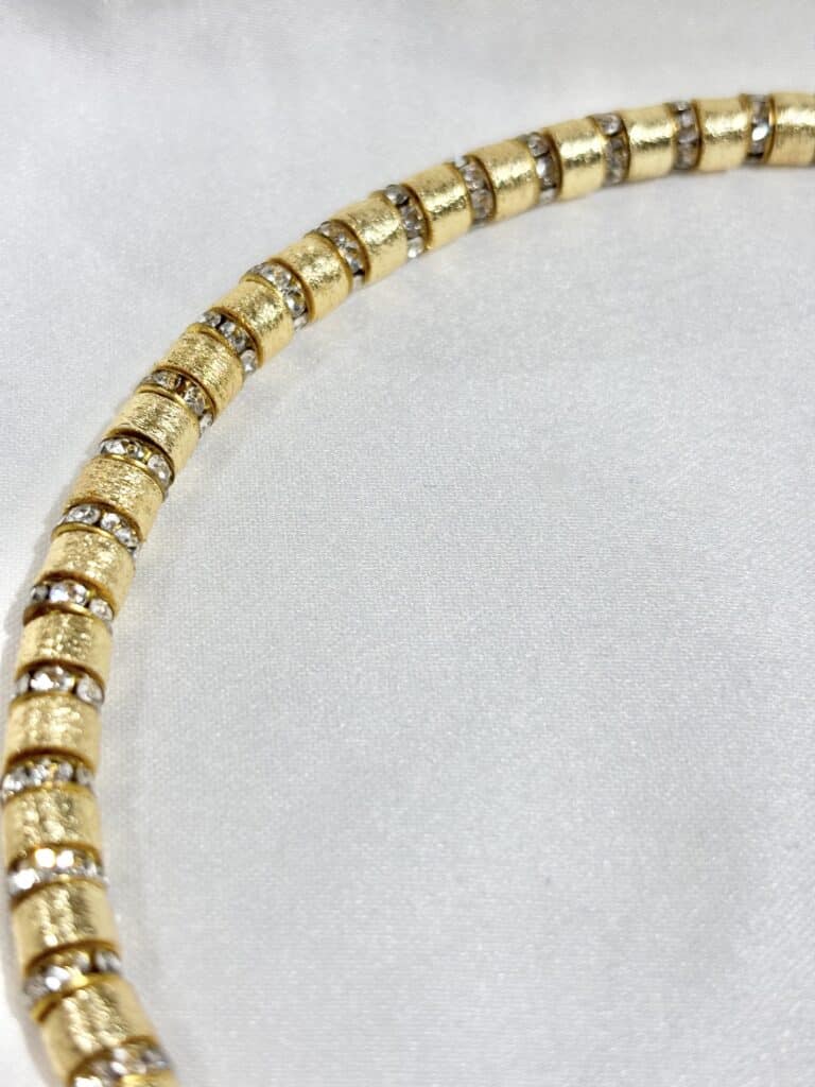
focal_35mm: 52
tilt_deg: -46.3
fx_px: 1632
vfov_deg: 36.8
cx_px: 408
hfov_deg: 28.0
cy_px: 544
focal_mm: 5.96
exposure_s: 1/297
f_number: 1.6
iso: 32
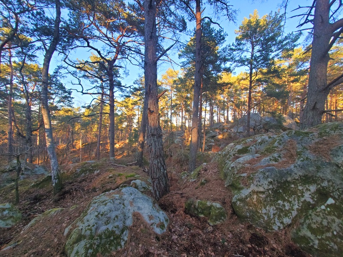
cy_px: 128
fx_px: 129
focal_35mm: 13
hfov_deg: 106.2
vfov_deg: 89.9
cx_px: 172
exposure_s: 1/119
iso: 50
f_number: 2.2
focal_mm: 1.8
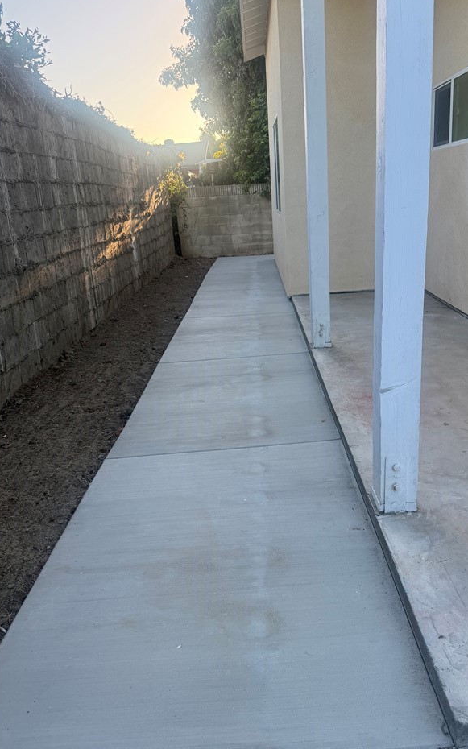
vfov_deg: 66.5
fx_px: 572
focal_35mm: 28
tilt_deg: -19.5
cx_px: 259
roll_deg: +2.4
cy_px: 375
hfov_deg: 44.5
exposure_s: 1/532
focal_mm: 6.76
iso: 100
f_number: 1.78
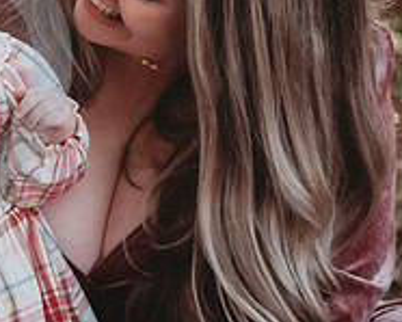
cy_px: -36
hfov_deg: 9.7
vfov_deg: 8.0
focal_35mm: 193
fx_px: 2297
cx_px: -182
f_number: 2.8
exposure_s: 1/250
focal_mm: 66
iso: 100
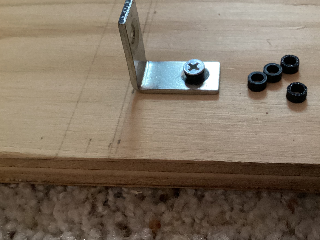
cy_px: 108
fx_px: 398
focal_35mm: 43
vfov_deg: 33.6
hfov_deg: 43.1
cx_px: 218
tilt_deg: -48.4
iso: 500
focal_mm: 3.3
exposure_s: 1/25
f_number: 2.4
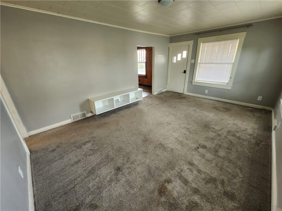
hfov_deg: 106.2
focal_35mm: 13
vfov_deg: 89.9
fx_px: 106
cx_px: 141
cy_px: 106
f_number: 2.2
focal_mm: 2.2
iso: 200
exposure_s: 1/60
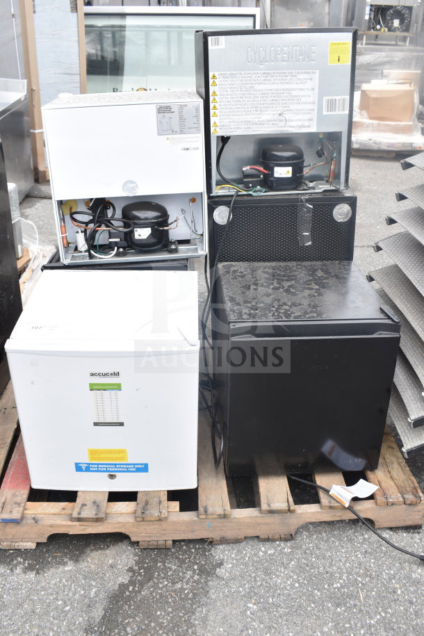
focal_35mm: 33
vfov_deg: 57.2
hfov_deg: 40.0
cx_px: 212
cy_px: 318
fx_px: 583
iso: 200
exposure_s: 1/200
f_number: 7.1
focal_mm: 22
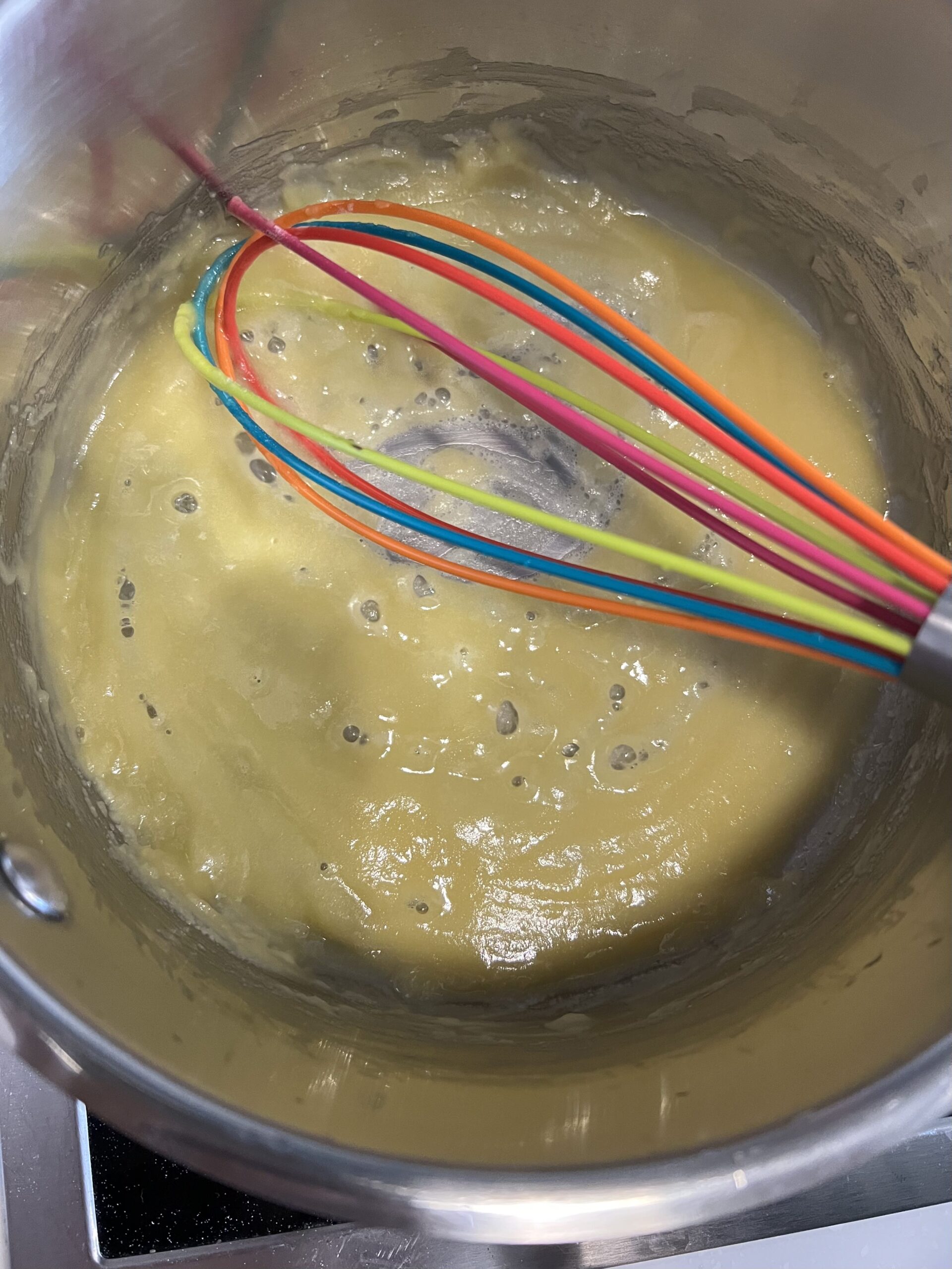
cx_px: 476
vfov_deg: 67.3
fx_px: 953
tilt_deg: -80.1
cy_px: 634
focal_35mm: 26
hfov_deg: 53.1
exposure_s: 1/50
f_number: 1.5
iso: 320
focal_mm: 5.7
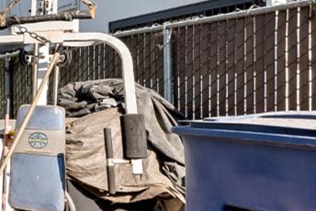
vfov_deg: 22.3
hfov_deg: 19.4
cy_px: 118
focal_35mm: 61
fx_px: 536
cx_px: -310
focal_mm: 14
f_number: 9
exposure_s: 1/125
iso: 80
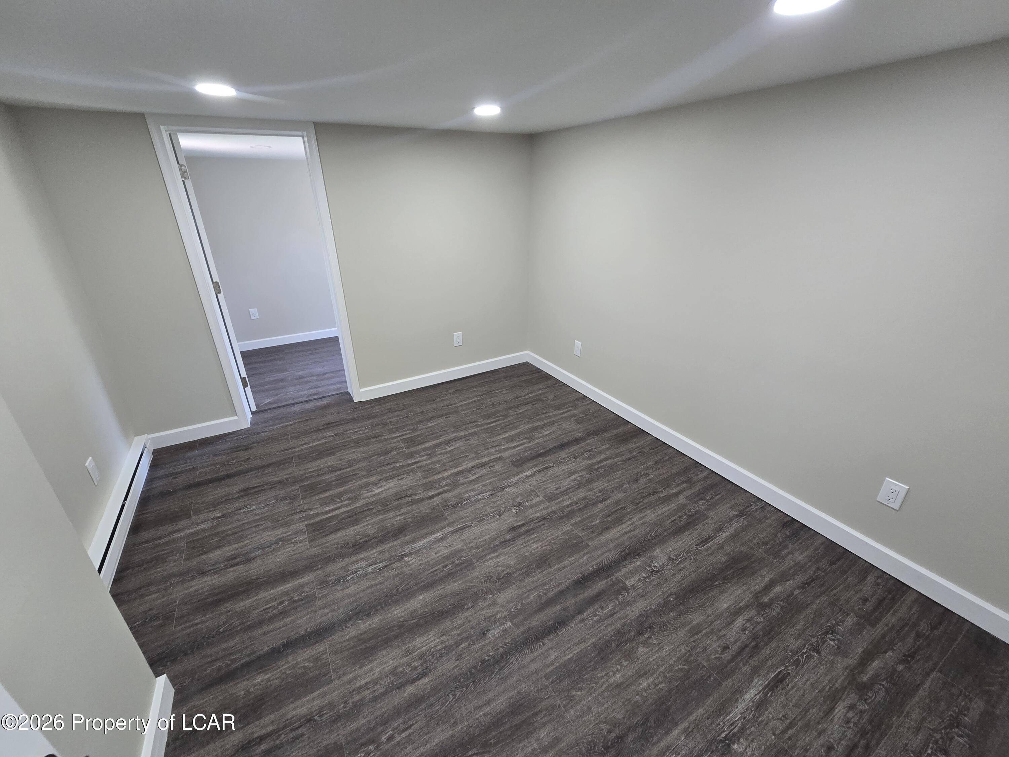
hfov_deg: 106.2
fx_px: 379
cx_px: 504
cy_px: 378
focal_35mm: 13
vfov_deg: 89.9
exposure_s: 1/60
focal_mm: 2.2
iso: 200
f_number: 2.2
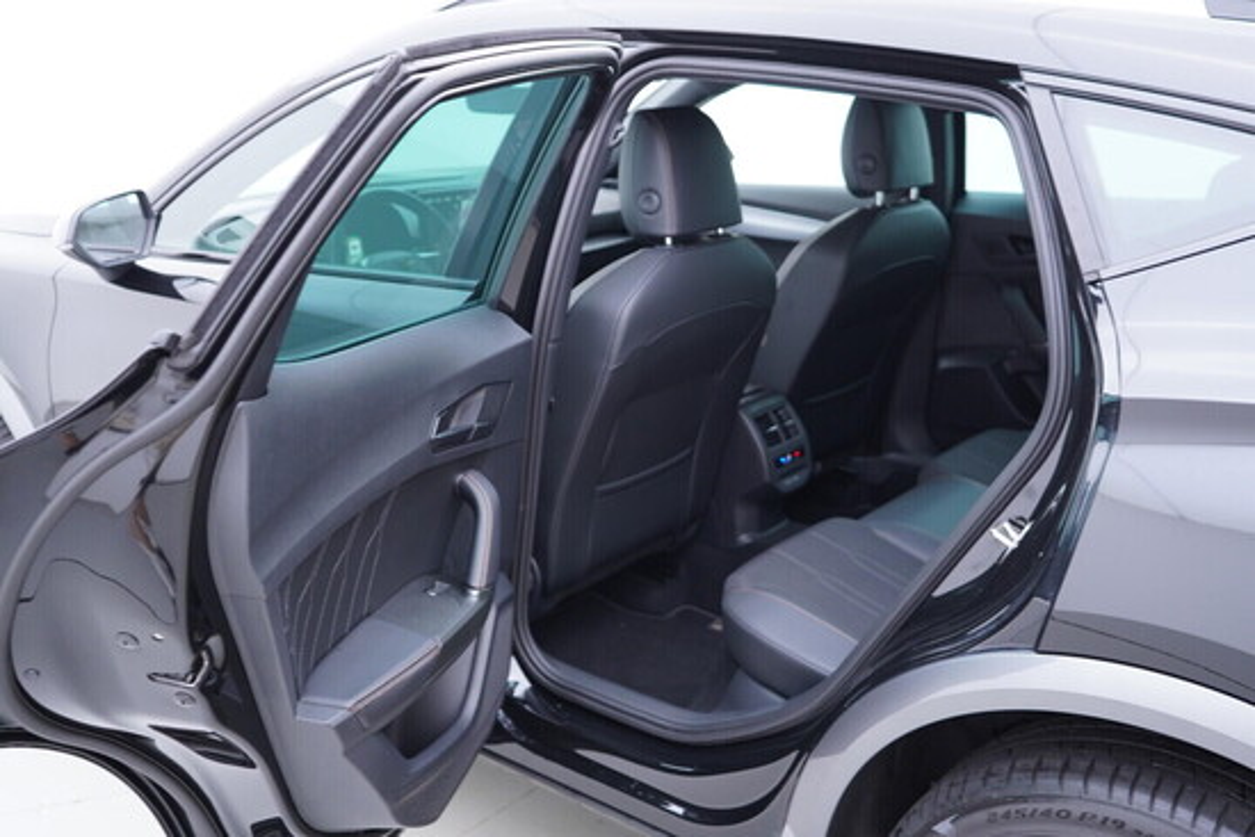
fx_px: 1255
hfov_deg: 53.1
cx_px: 628
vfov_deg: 36.9
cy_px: 418
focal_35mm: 36
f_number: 2.8
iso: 320
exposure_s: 1/40
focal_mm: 24
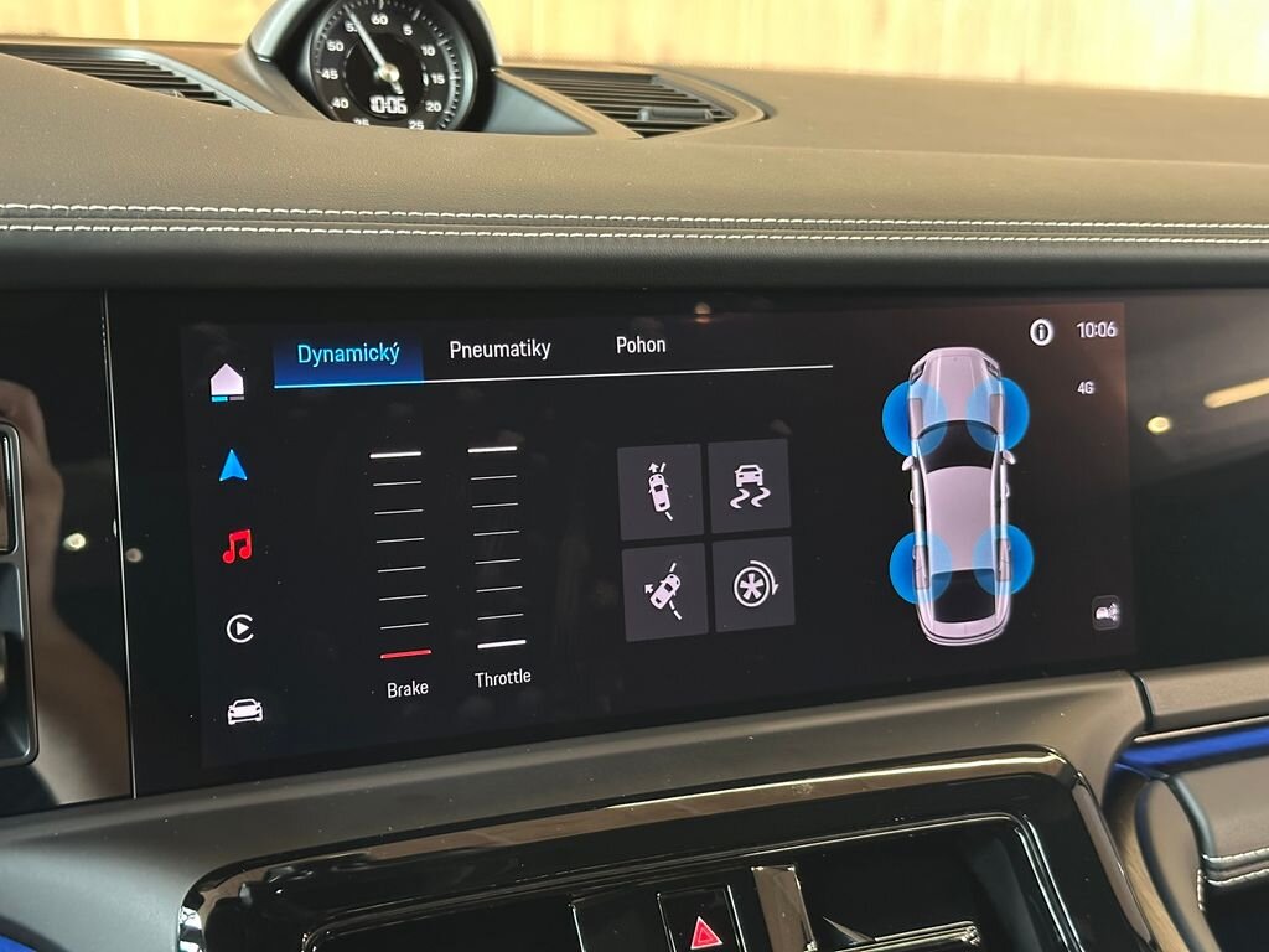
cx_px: 634
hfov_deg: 39.7
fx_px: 1760
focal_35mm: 48
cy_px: 476
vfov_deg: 30.3
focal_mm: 6.86
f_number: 1.78
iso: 640
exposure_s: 1/20
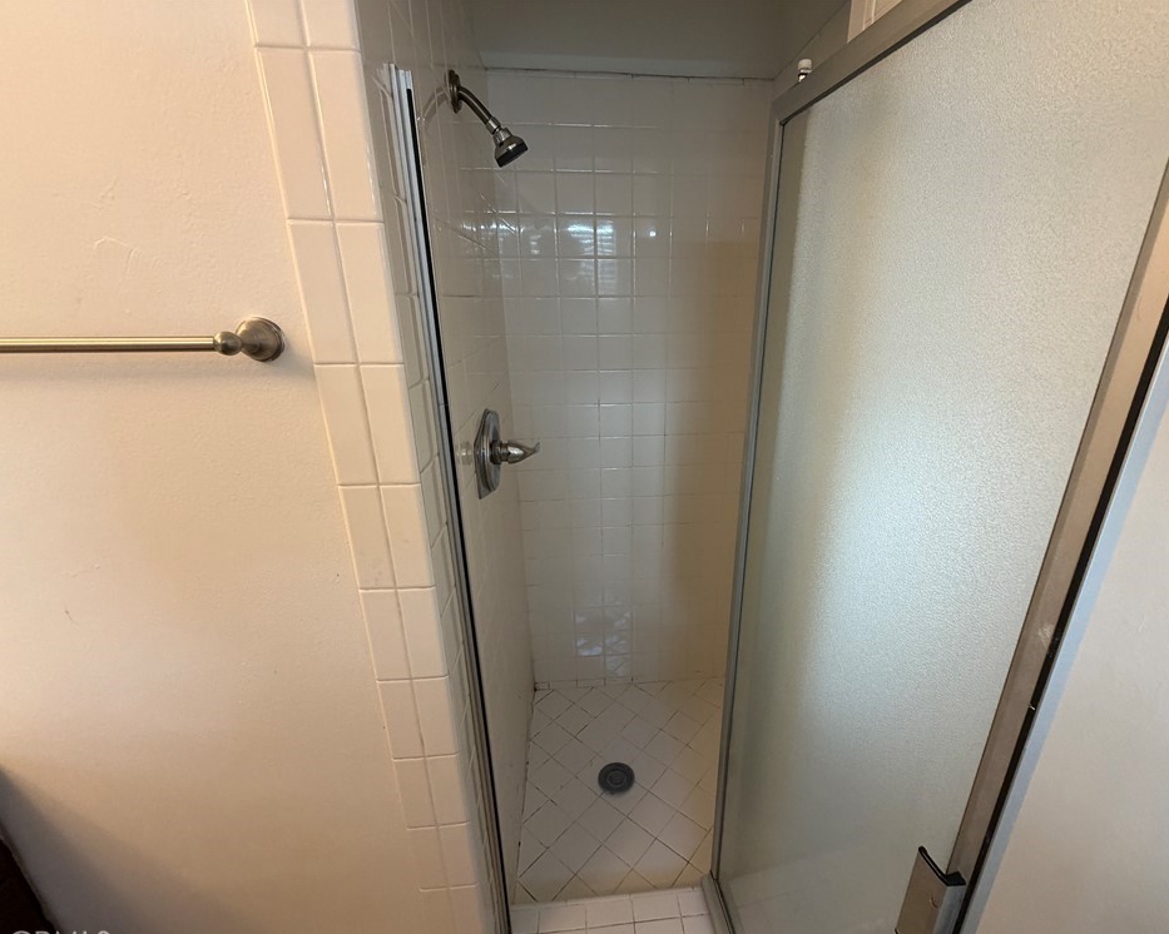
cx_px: 624
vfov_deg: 84.0
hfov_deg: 96.7
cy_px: 480
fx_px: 519
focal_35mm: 15
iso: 200
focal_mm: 2.22
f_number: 2.2
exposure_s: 1/60
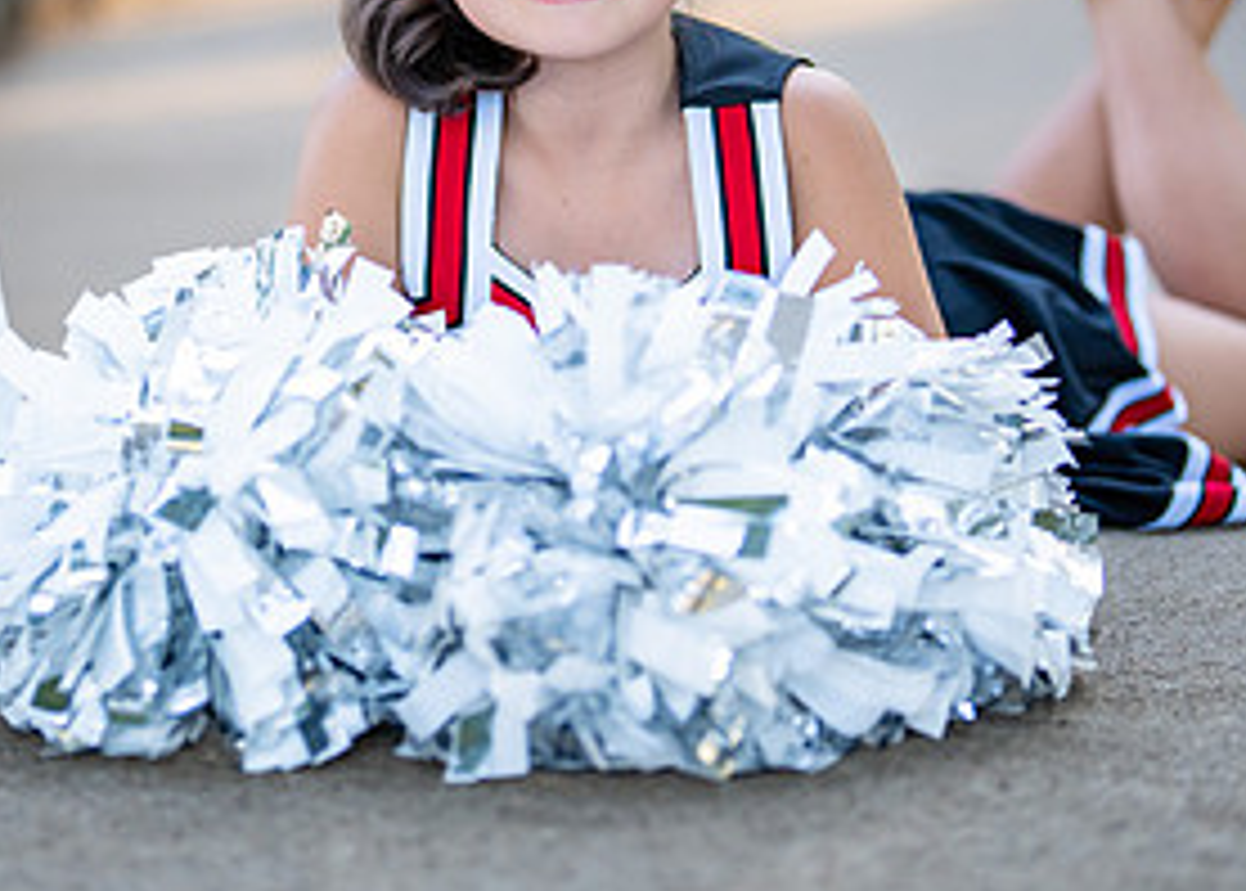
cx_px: 557
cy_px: 48
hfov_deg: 16.8
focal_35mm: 119
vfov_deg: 12.0
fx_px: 4212
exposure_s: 1/1000
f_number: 1.2
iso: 200
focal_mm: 50
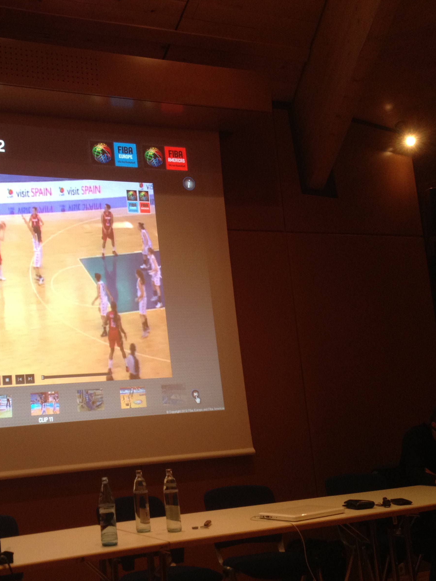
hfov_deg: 29.6
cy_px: 298
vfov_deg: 39.7
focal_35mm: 48
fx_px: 806
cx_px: 88
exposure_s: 1/20
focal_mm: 4.28
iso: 125
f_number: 2.4
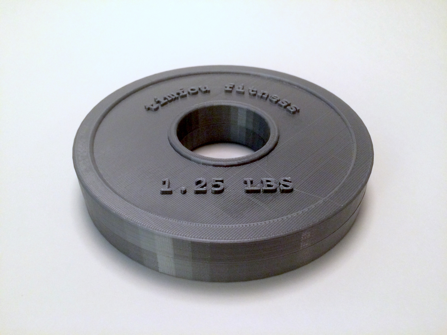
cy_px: 168
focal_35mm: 29
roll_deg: +0.1
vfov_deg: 48.2
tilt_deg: -37.8
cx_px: 224
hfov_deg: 61.7
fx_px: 374
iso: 320
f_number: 2.2
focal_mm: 4.15
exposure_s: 1/30
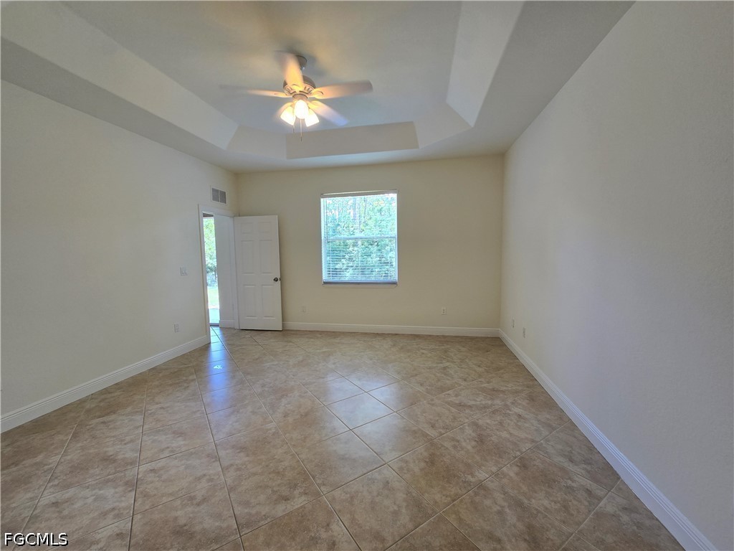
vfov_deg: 89.9
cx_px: 367
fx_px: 276
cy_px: 276
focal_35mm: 13
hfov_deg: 106.2
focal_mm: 2.2
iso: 50
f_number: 2.2
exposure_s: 1/60
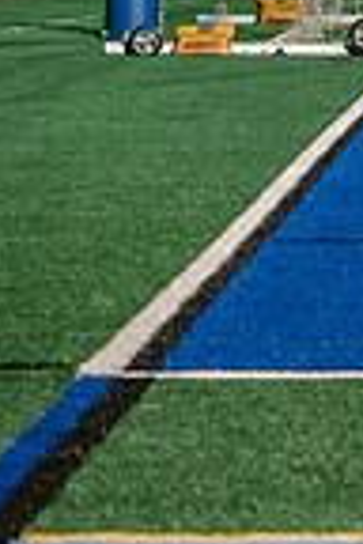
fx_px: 4280
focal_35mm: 283
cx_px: 1081
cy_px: 96
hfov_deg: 4.7
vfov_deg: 7.3
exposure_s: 1/320
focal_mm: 70
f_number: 3.5
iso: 2500
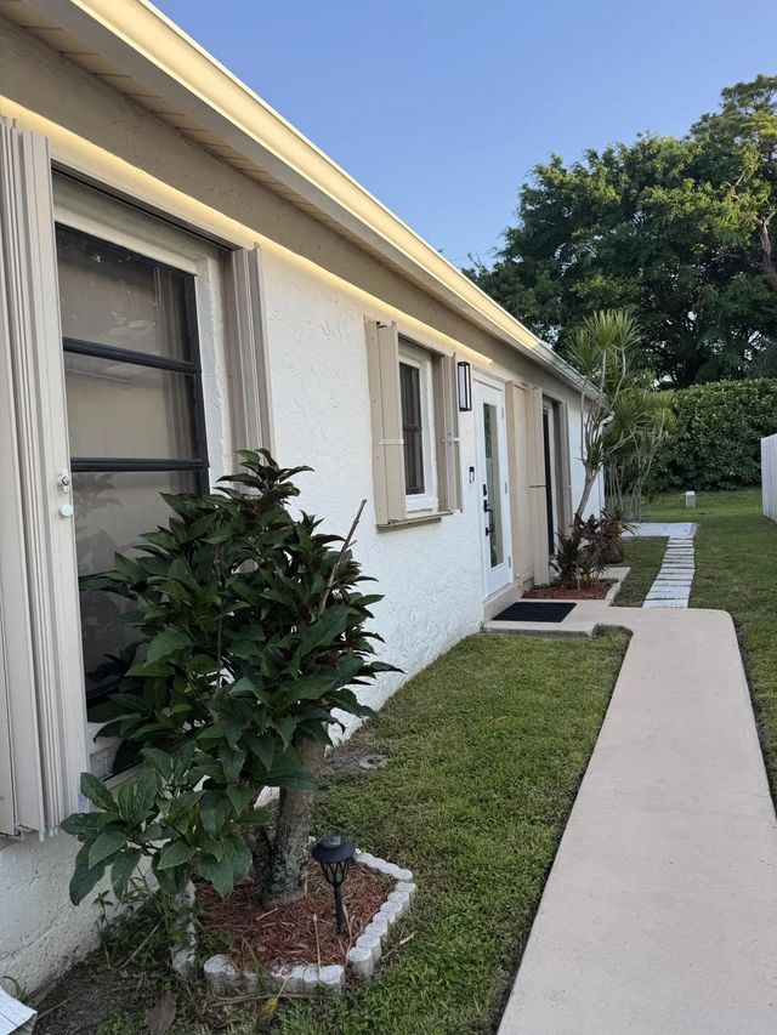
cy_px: 518
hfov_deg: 56.8
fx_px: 718
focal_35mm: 24
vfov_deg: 71.6
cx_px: 388
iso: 80
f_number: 1.78
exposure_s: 1/643
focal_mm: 6.76
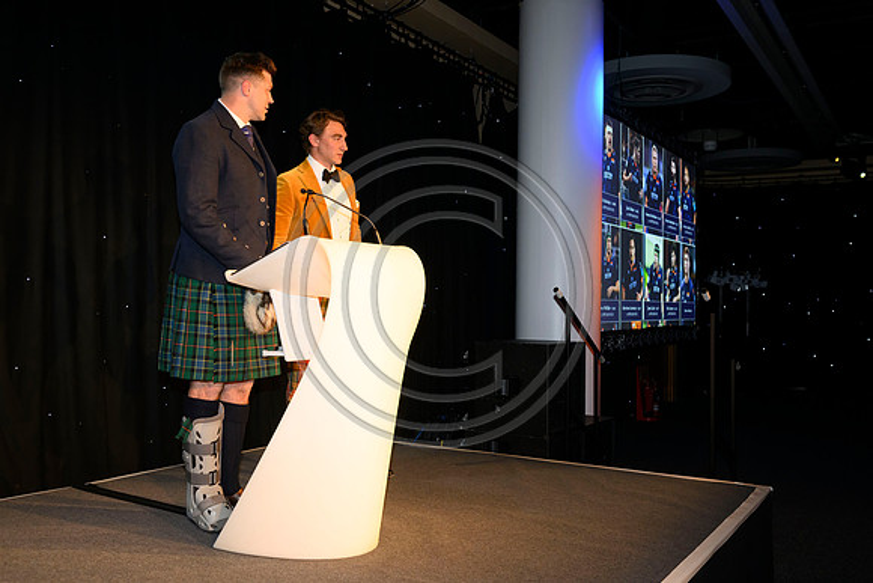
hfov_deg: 54.4
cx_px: 436
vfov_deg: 37.9
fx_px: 849
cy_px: 292
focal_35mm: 35
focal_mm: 35
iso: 2500
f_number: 5
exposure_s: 1/200
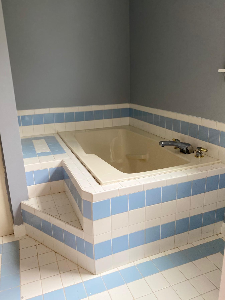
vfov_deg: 61.7
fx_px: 251
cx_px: 115
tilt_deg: -15.8
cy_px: 151
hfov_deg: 48.2
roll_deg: +2.2
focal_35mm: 29
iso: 400
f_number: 1.8
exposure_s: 1/60
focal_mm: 4.25
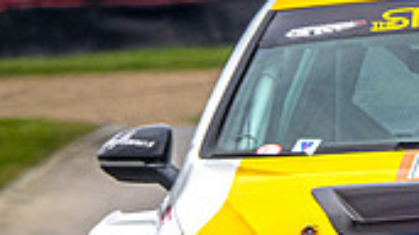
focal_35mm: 3101
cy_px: 121
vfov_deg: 0.4
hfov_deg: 0.7
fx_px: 34437
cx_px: 537
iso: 320
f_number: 13
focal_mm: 420
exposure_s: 1/320
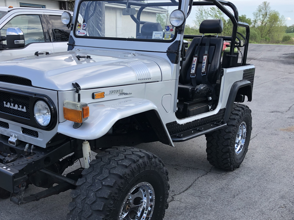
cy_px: 128
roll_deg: -1.4
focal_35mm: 37
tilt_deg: -19.6
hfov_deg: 50.1
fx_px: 314
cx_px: 137
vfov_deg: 38.6
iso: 20
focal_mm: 3.99
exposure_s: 1/480
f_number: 1.8
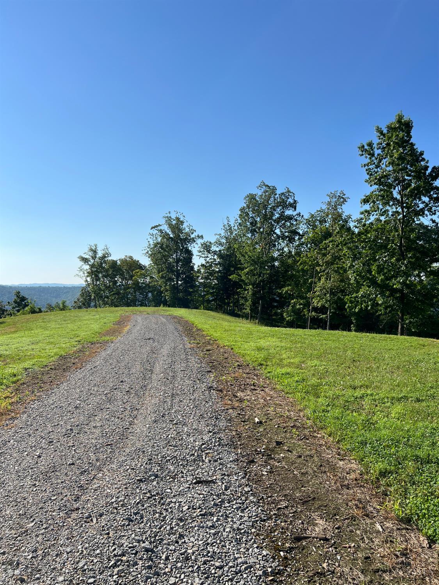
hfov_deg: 53.1
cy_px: 292
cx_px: 220
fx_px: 440
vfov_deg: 67.3
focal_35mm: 26
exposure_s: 1/5319
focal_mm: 5.7
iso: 50
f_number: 1.5
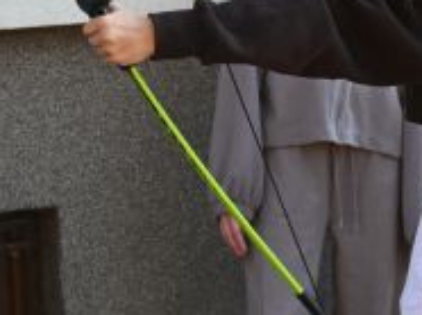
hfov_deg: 6.4
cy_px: 236
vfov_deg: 4.8
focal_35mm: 308
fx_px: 3750
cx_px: 344
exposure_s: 1/400
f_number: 10
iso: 1600
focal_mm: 99
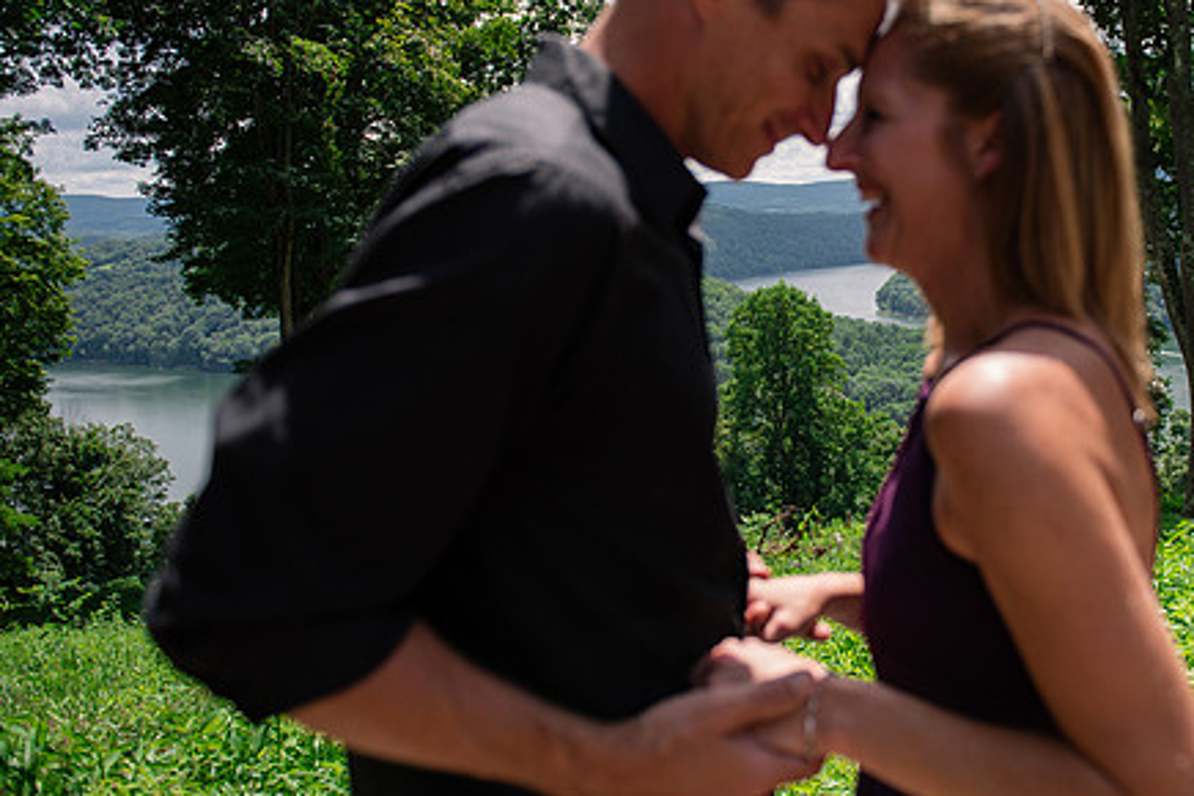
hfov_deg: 57.6
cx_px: 782
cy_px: 331
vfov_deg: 41.0
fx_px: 1061
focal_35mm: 32
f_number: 2.8
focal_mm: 24
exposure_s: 1/4000
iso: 320
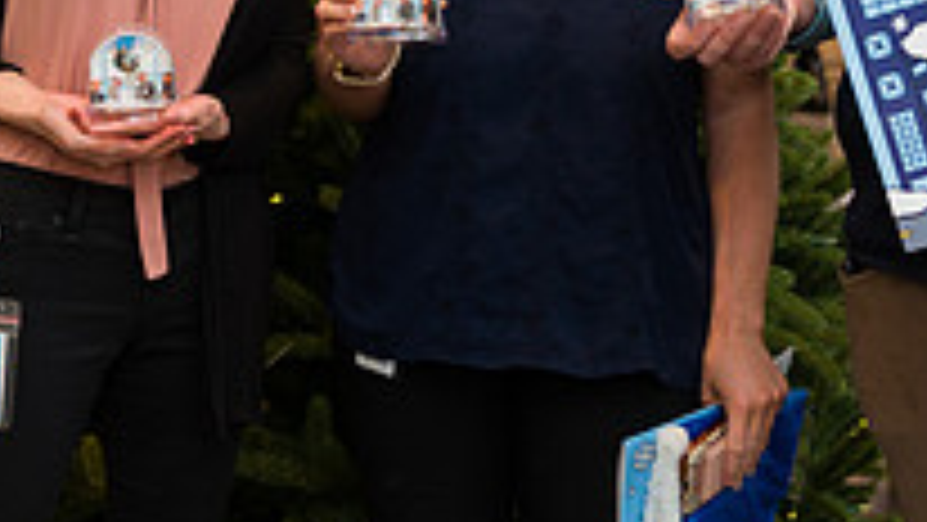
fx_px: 2754
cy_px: -54
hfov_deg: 19.0
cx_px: 279
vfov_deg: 10.7
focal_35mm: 112
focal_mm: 38
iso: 400
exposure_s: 1/200
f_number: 3.2
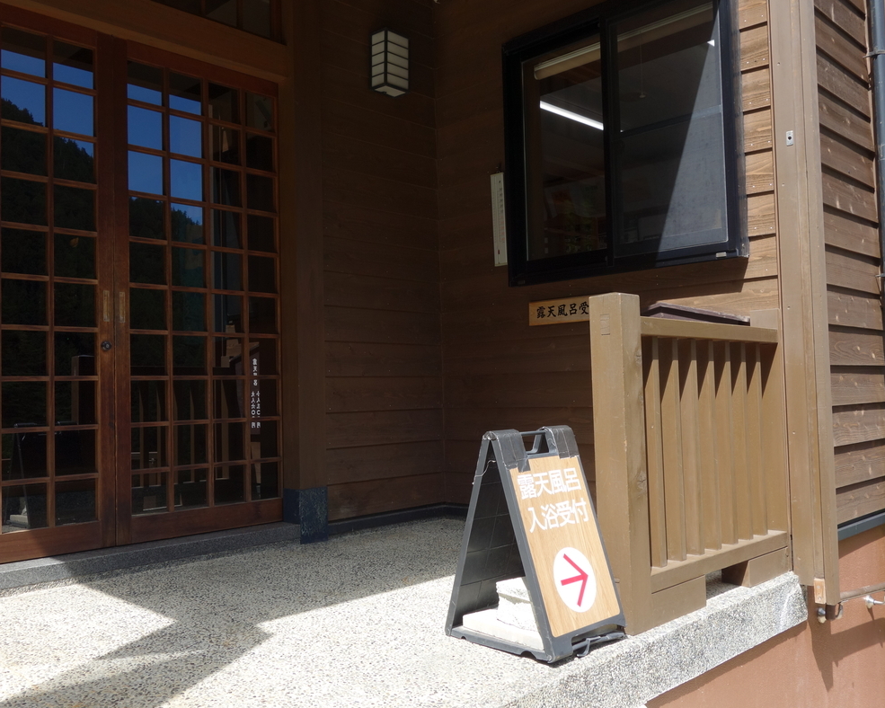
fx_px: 838
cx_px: 426
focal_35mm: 32
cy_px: 353
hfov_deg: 55.6
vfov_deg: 45.8
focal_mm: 10.4
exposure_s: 1/250
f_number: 5.6
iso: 125
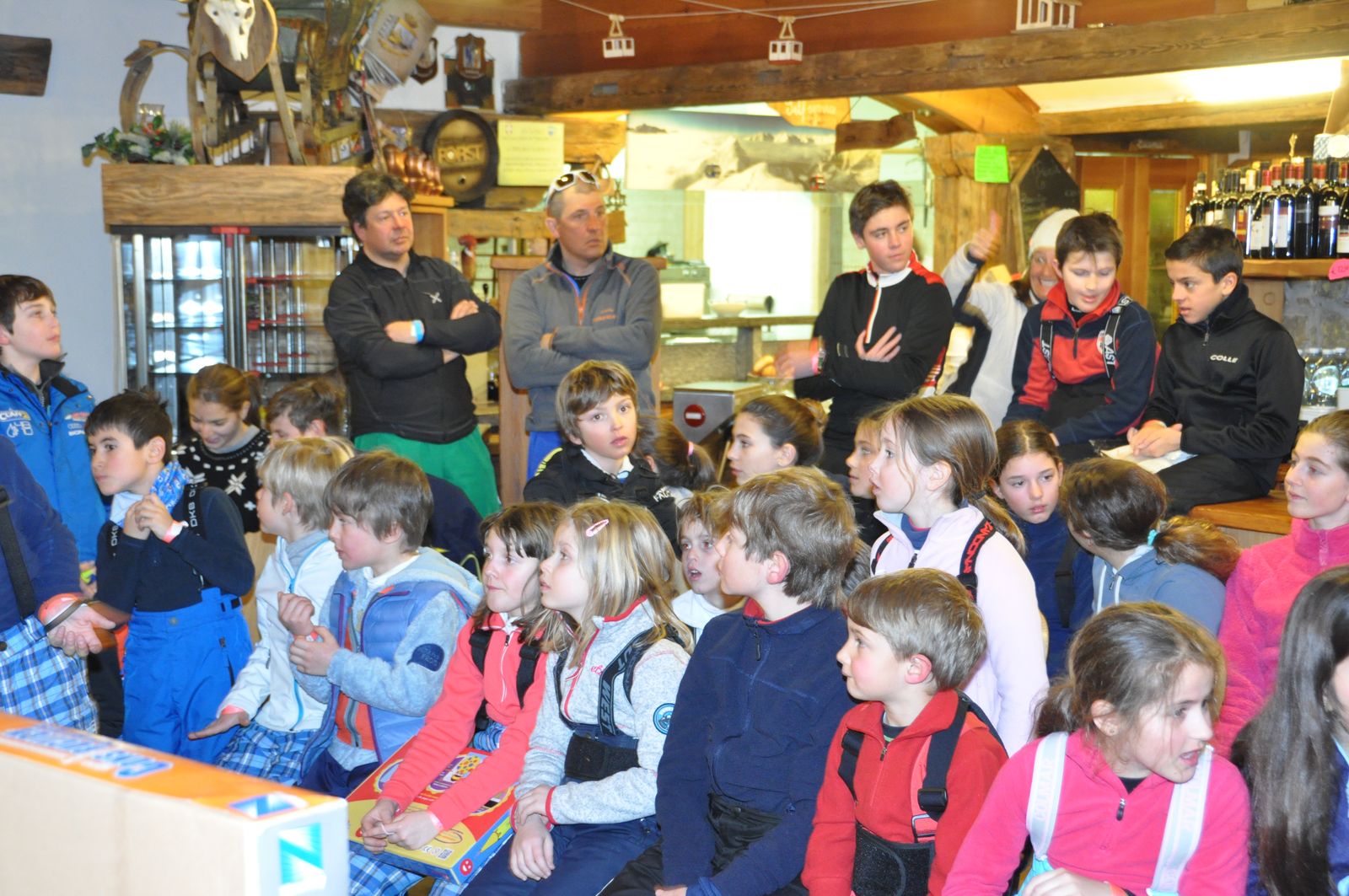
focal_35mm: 57
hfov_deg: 35.1
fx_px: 2133
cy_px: 448
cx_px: 674
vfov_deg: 23.7
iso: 1600
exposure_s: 1/13
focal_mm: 38
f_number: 4.2
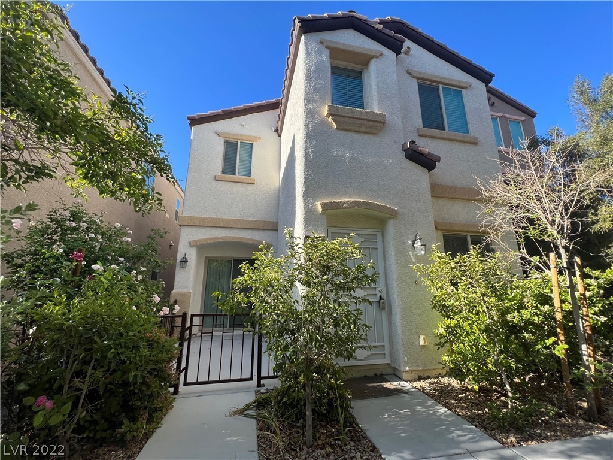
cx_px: 306
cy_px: 230
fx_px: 230
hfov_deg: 106.2
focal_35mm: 13
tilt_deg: +13.7
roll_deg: +0.1
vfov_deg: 89.9
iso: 32
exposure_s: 1/547
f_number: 1.8
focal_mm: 1.57
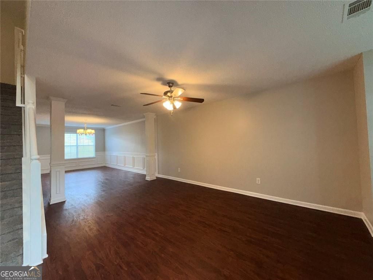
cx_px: 186
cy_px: 140
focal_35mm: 14
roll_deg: +1.3
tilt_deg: +1.9
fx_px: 151
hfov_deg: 102.1
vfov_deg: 85.7
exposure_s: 1/63
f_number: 2.2
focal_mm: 2.22
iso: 100
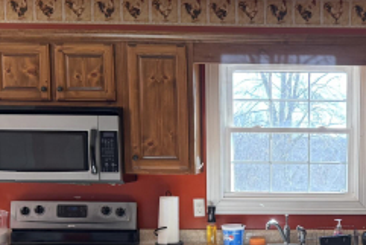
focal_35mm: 69
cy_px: 224
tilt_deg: -6.8
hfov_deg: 28.2
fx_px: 702
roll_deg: -0.2
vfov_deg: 19.4
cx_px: 321
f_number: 1.78
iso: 160
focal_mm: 6.76
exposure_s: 1/120
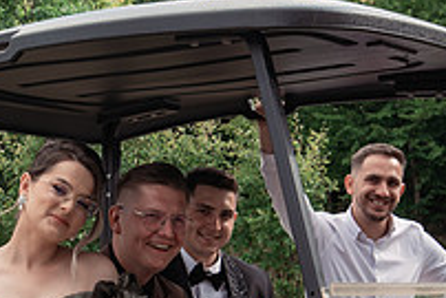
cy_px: 277
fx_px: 1066
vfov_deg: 15.7
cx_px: 79
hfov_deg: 23.2
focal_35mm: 86
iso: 400
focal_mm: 30
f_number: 7.1
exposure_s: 1/400
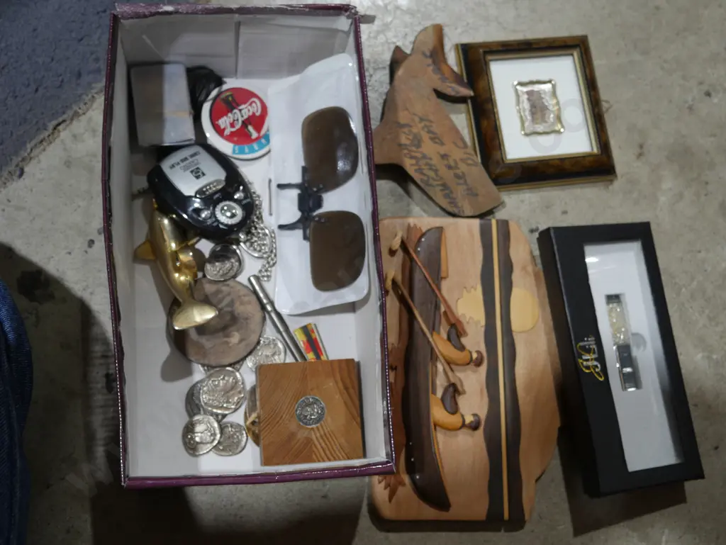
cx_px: 363
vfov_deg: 32.9
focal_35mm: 44
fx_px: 923
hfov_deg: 42.9
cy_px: 272
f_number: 4.7
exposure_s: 1/60
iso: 250
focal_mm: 22
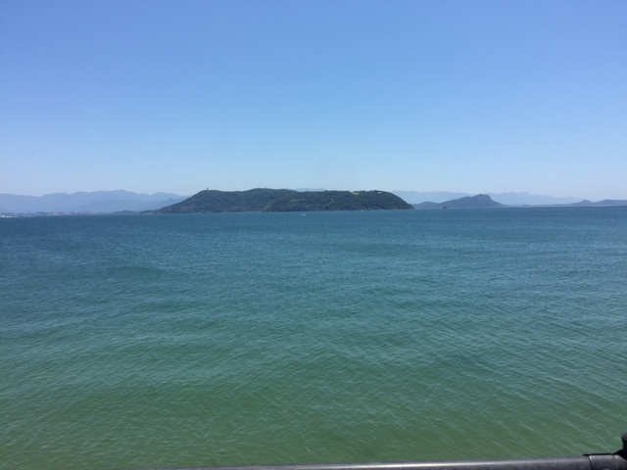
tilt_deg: -1.4
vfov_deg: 48.2
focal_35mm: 29
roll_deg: +0.2
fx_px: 525
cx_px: 314
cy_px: 235
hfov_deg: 61.7
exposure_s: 1/2825
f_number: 2.2
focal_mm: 4.15
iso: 32
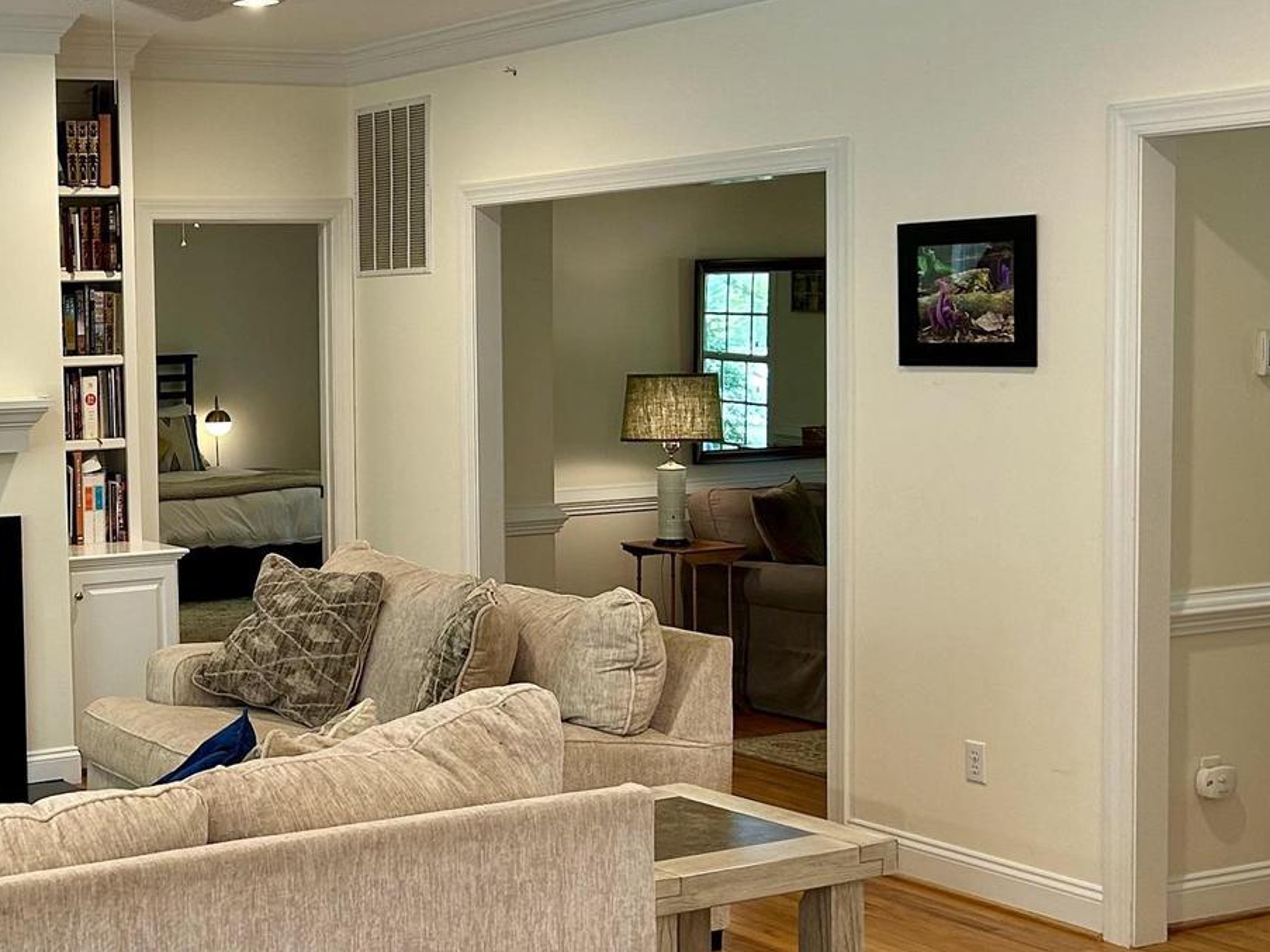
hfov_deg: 31.0
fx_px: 2164
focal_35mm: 59
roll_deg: +2.1
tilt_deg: -4.1
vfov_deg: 24.8
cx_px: 91
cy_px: 447
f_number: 1.5
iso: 100
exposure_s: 1/120
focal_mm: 5.7
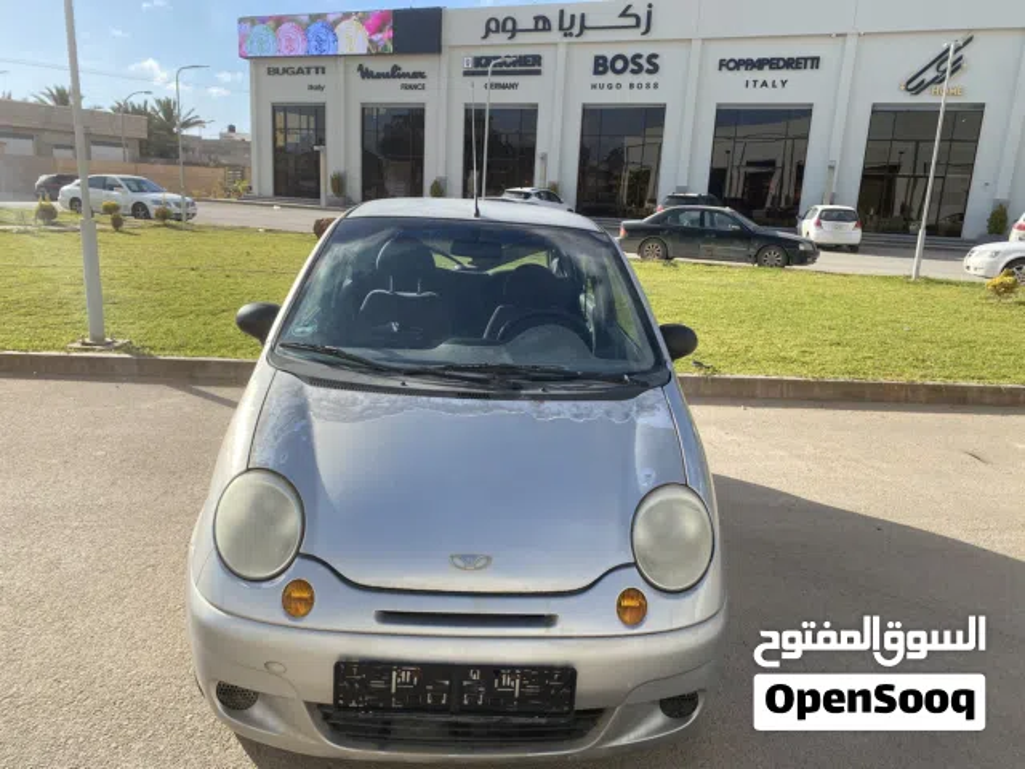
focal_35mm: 26
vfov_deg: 53.1
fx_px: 770
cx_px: 512
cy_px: 384
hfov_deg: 67.3
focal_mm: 4.25
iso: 32
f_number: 1.8
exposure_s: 1/1927
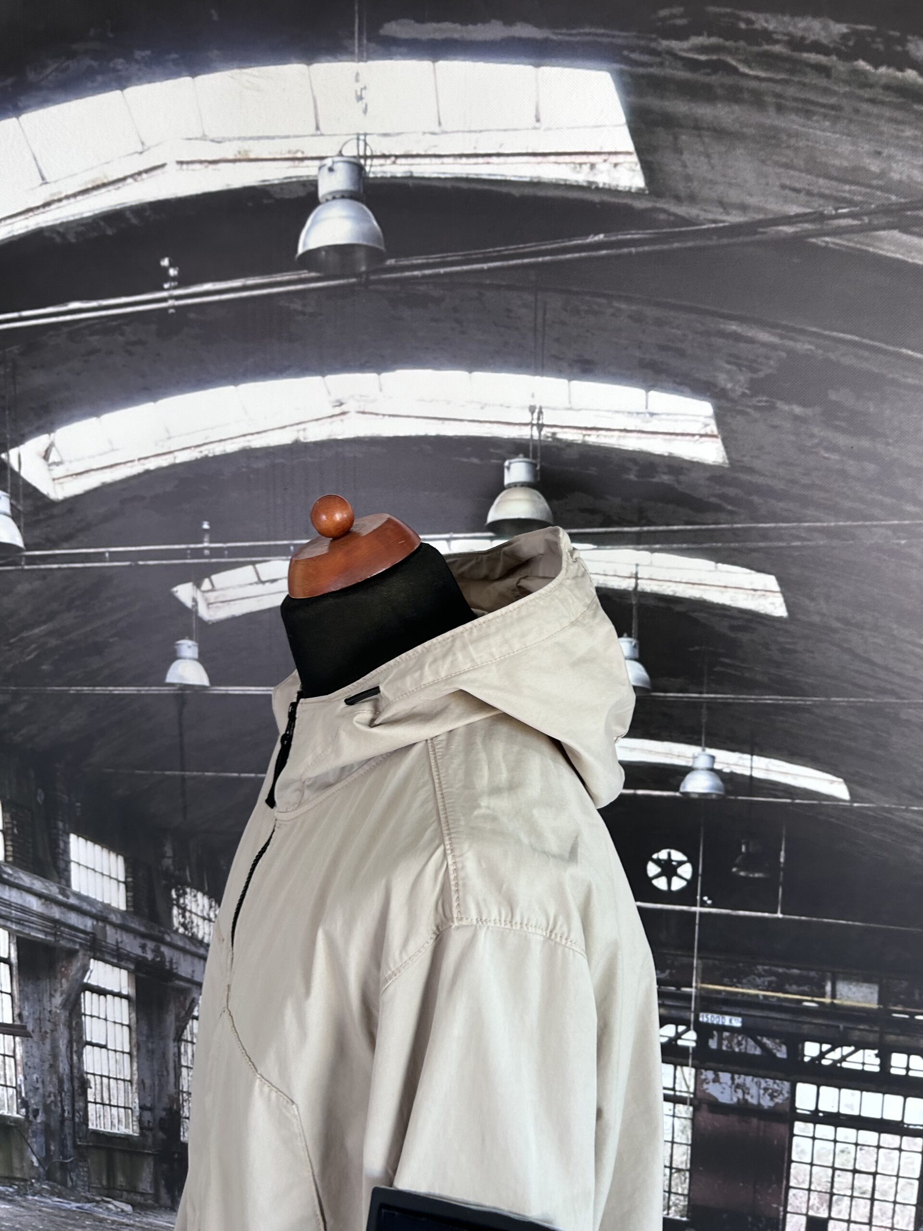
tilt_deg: -10.1
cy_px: 616
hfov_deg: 53.1
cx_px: 462
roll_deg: +1.2
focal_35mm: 26
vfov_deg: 67.3
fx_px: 924
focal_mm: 5.7
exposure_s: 1/72
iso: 125
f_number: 1.5
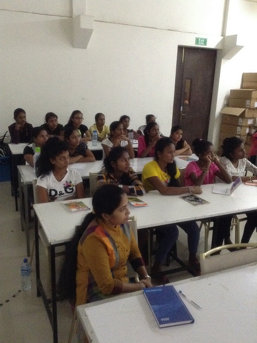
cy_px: 172
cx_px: 128
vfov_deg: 55.4
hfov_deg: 42.9
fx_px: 327
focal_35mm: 33
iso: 500
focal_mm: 3.3
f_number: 2.4
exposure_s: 1/15
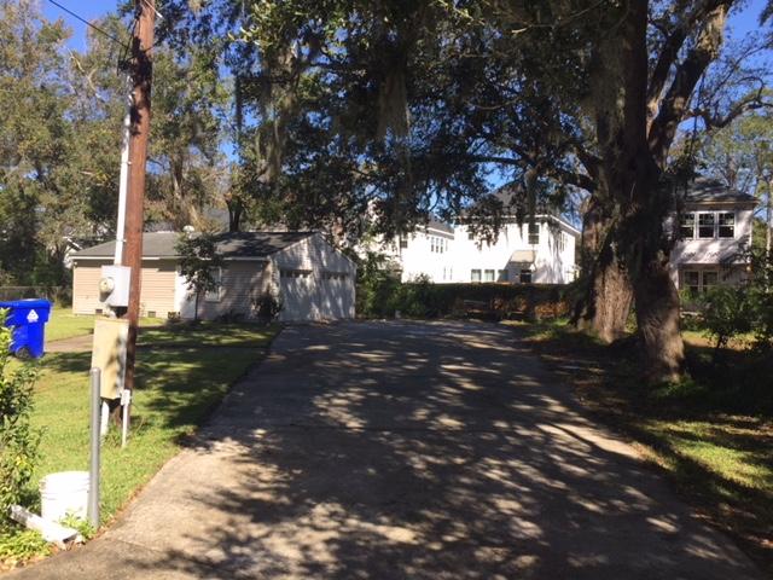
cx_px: 386
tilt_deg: -0.2
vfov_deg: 48.2
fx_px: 648
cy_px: 290
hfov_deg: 61.7
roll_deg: -2.0
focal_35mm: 29
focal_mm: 4.15
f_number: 2.2
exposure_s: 1/860
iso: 32
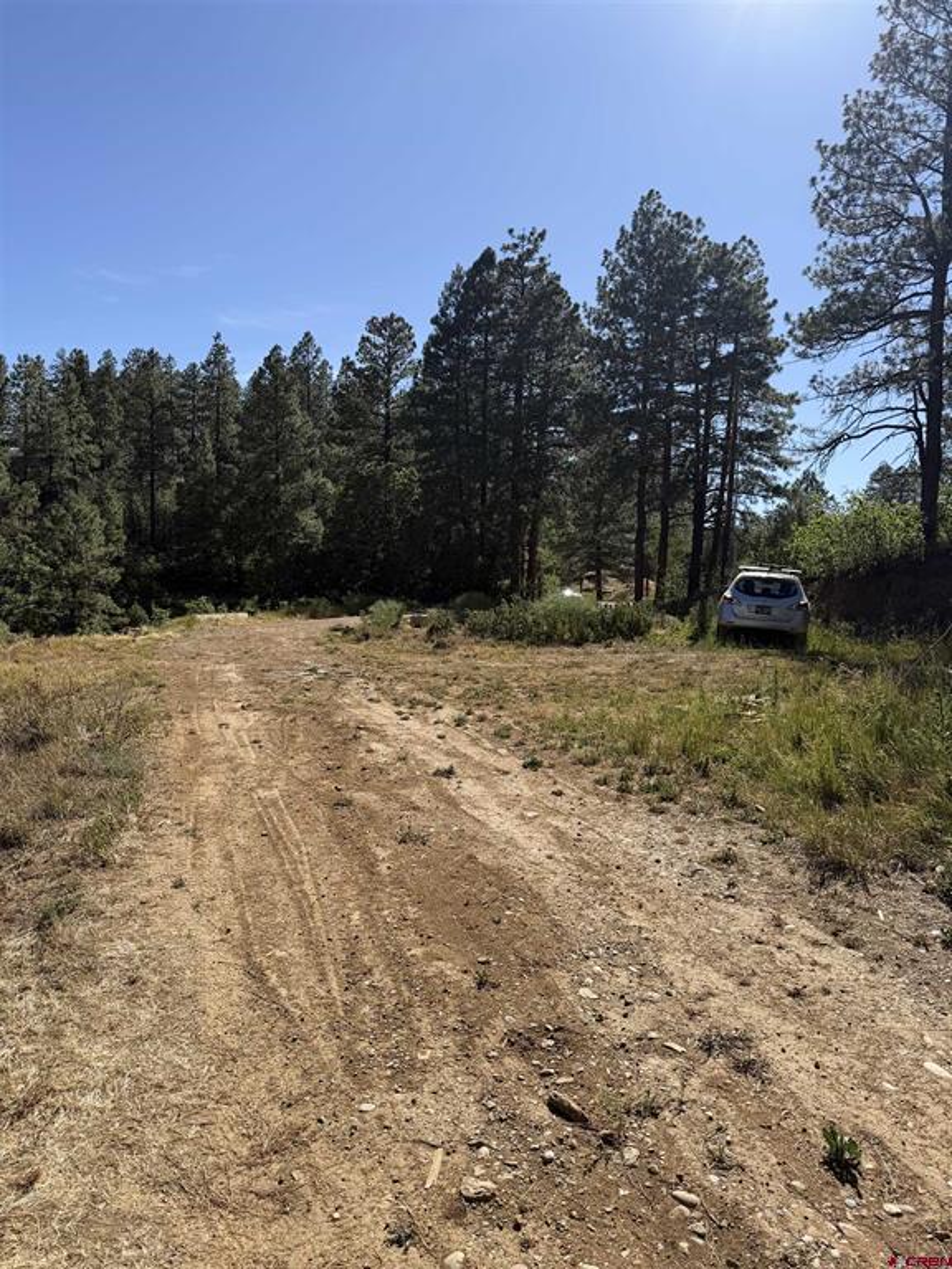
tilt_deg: -3.4
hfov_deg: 56.8
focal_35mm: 24
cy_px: 634
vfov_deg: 71.6
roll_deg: -2.2
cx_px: 476
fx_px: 880
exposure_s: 1/4673
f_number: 1.78
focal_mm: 6.76
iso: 80
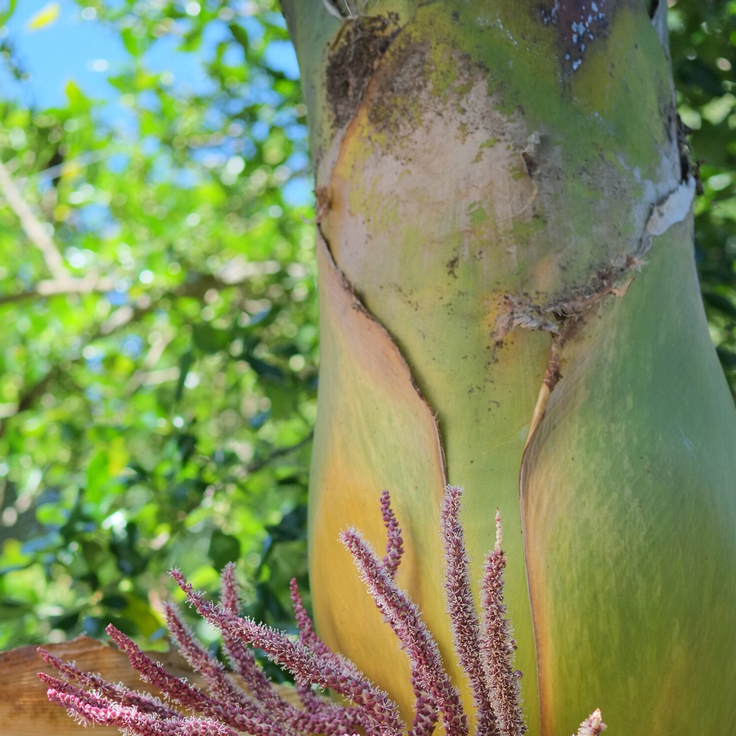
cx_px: 402
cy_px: 593
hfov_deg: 13.2
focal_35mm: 132
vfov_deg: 13.2
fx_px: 3175
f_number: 2.4
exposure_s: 1/2200
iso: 800
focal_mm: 60
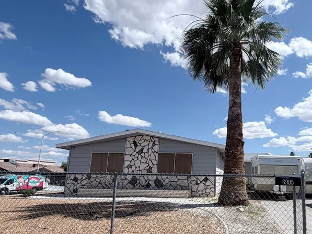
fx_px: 216
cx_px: 228
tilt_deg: +9.6
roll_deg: +1.2
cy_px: 143
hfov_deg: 67.7
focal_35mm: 24
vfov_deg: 56.3
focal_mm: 2.22
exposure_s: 1/1368
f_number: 2.2
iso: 20
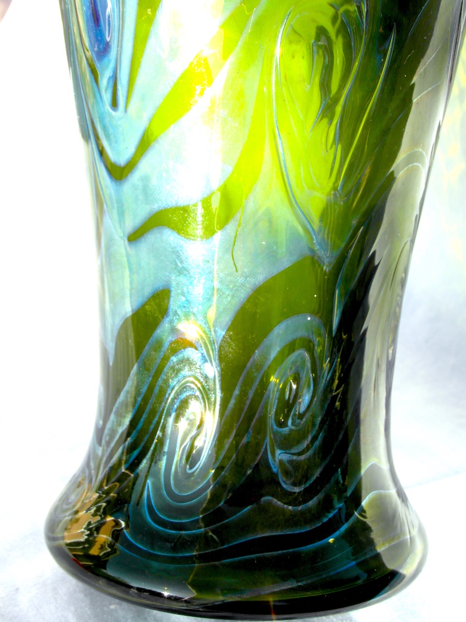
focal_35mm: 53
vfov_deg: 36.2
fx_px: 951
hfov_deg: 27.5
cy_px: 311
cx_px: 233
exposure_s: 1/180
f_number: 4.2
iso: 80
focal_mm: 8.7
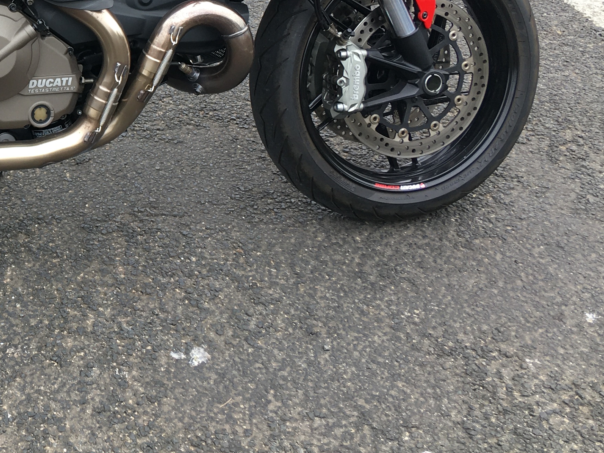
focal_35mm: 67
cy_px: 40
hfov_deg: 27.2
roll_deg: -3.1
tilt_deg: -25.6
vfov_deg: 21.4
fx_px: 1169
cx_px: -13
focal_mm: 4.15
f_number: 2.2
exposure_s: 1/161
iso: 25
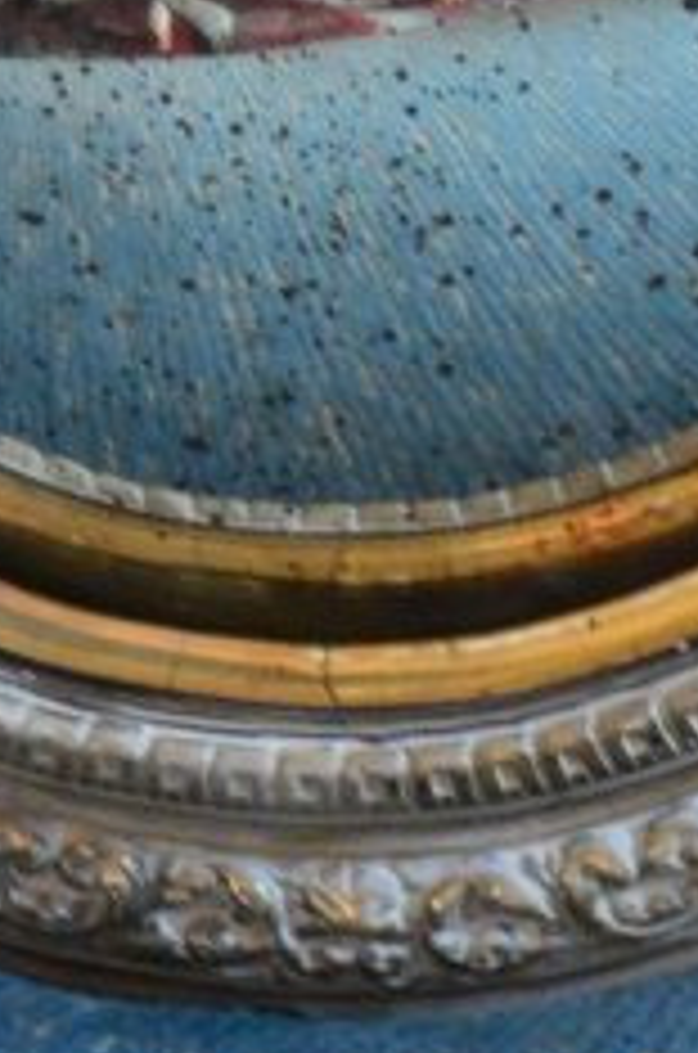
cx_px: 212
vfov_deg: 5.3
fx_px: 11246
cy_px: -1004
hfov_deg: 3.6
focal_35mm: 385
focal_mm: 50
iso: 1600
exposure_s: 1/40
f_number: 5
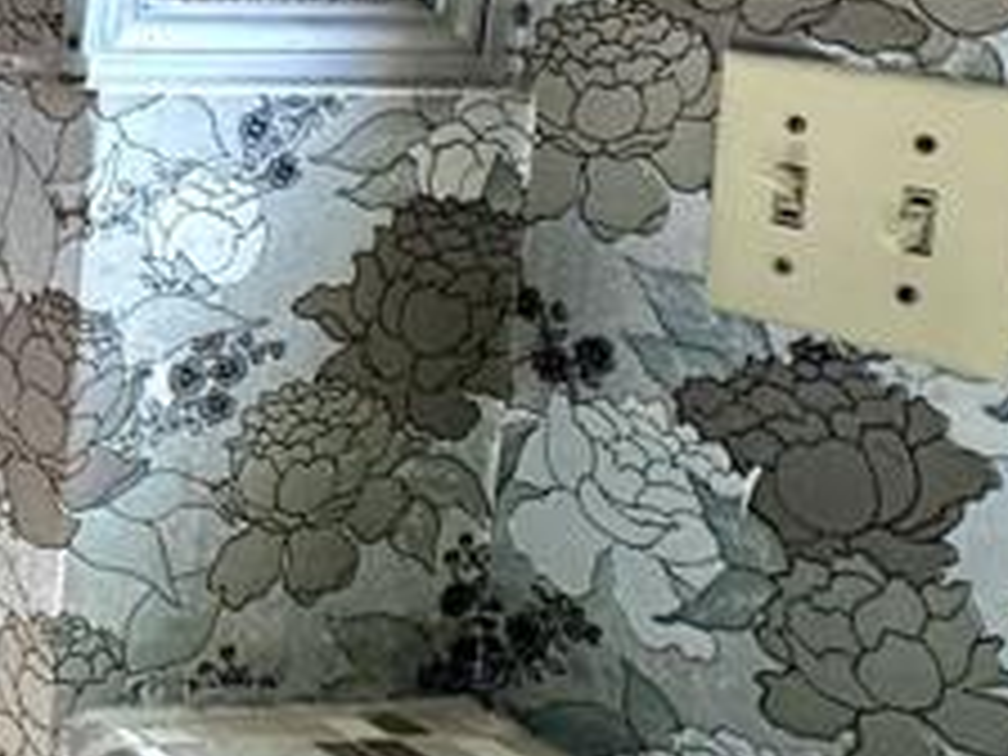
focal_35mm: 64
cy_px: -32
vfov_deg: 21.9
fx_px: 1864
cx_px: -1089
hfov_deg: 18.1
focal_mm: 2.22
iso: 125
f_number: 2.2
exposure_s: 1/120
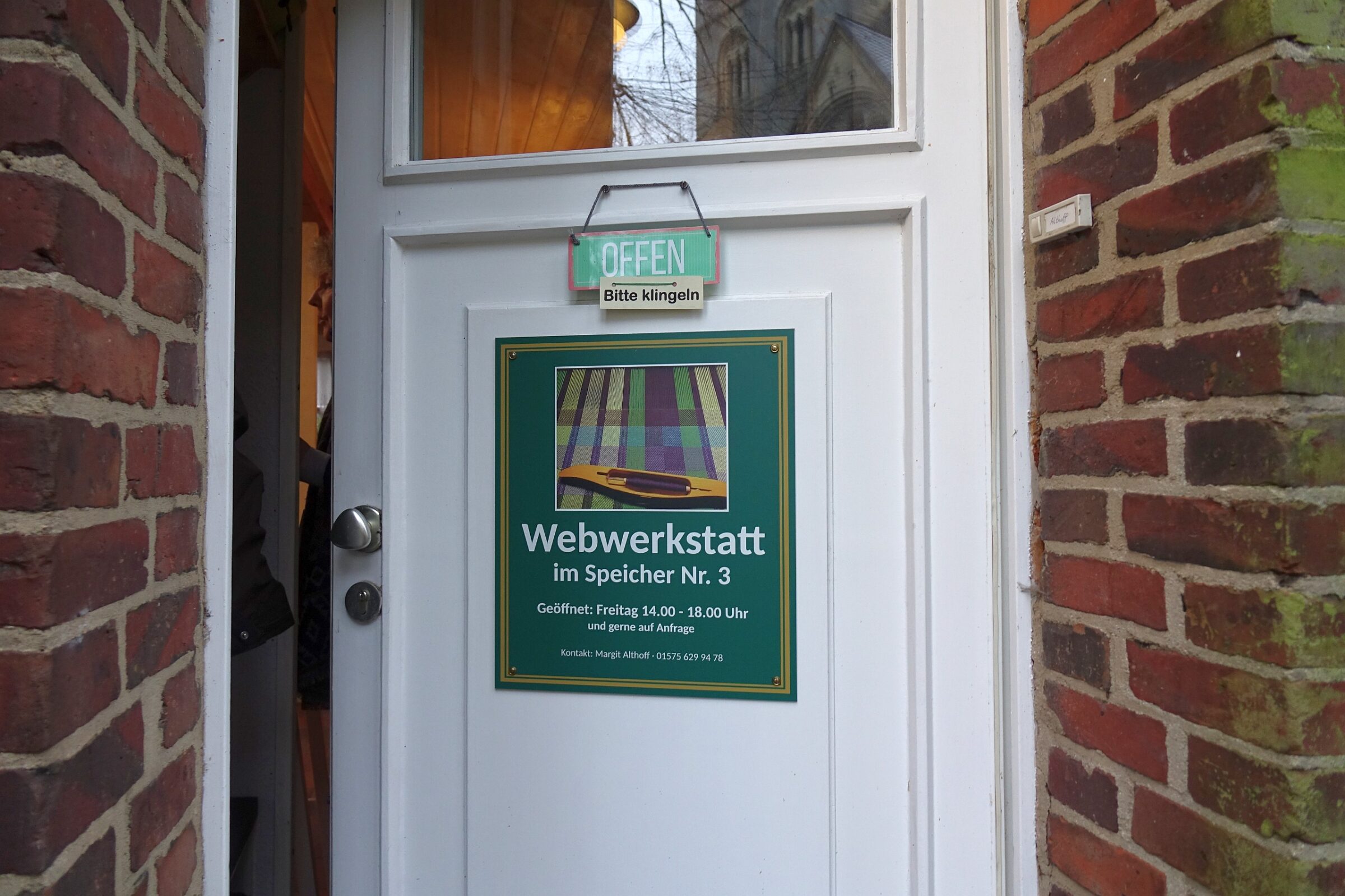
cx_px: 672
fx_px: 897
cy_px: 448
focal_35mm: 24
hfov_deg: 73.7
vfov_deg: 53.1
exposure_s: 1/30
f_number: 2.8
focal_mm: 8.8
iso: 320
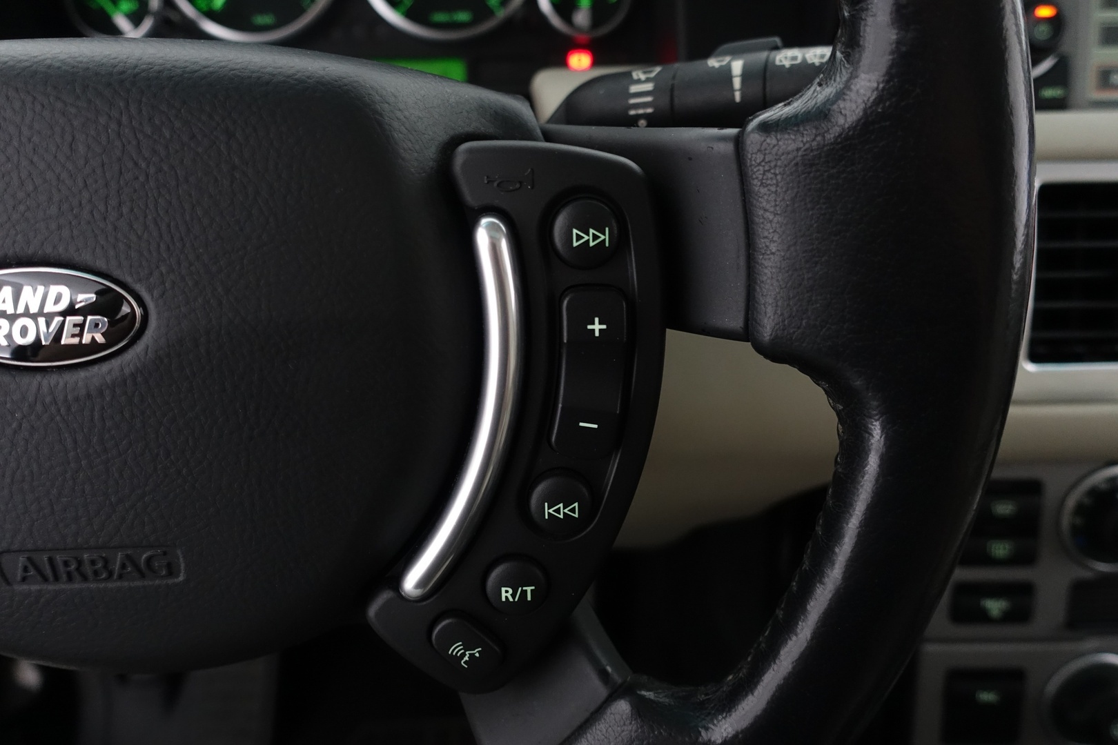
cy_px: 372
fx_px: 745
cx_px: 559
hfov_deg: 73.7
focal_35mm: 24
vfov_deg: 53.1
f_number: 2.5
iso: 1000
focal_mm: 8.8
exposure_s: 1/30
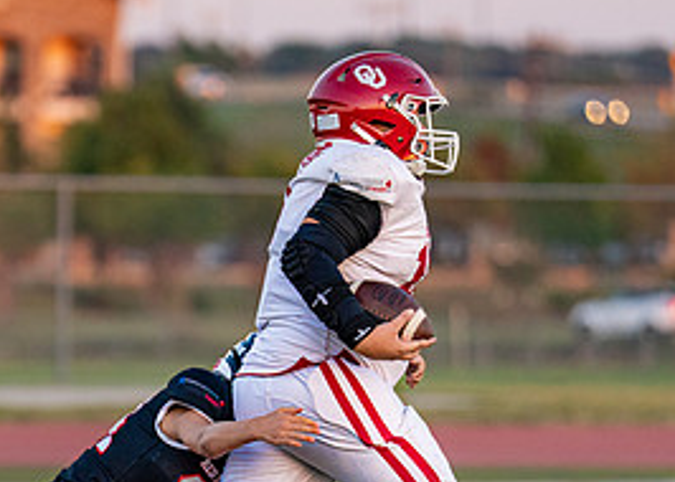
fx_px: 10889
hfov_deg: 3.5
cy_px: 418
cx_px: 91
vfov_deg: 2.5
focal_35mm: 568
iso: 1250
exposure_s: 1/1250
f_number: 2.8
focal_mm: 200
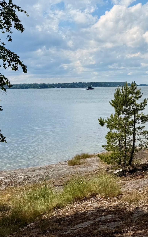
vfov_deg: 35.2
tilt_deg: +1.9
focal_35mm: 57
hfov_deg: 20.9
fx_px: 368
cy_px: 73
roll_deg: +0.5
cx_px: 188
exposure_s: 1/11905
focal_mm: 6.76
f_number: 1.78
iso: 80
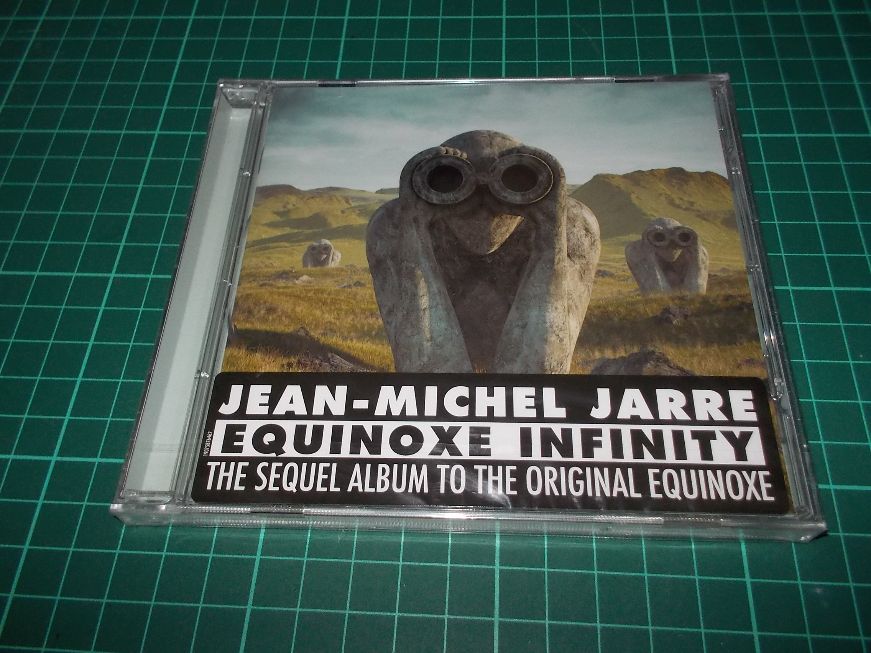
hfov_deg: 61.7
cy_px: 326
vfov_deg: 48.2
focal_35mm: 29
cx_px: 436
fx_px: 730
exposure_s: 1/30
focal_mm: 4.1
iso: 200
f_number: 3.3
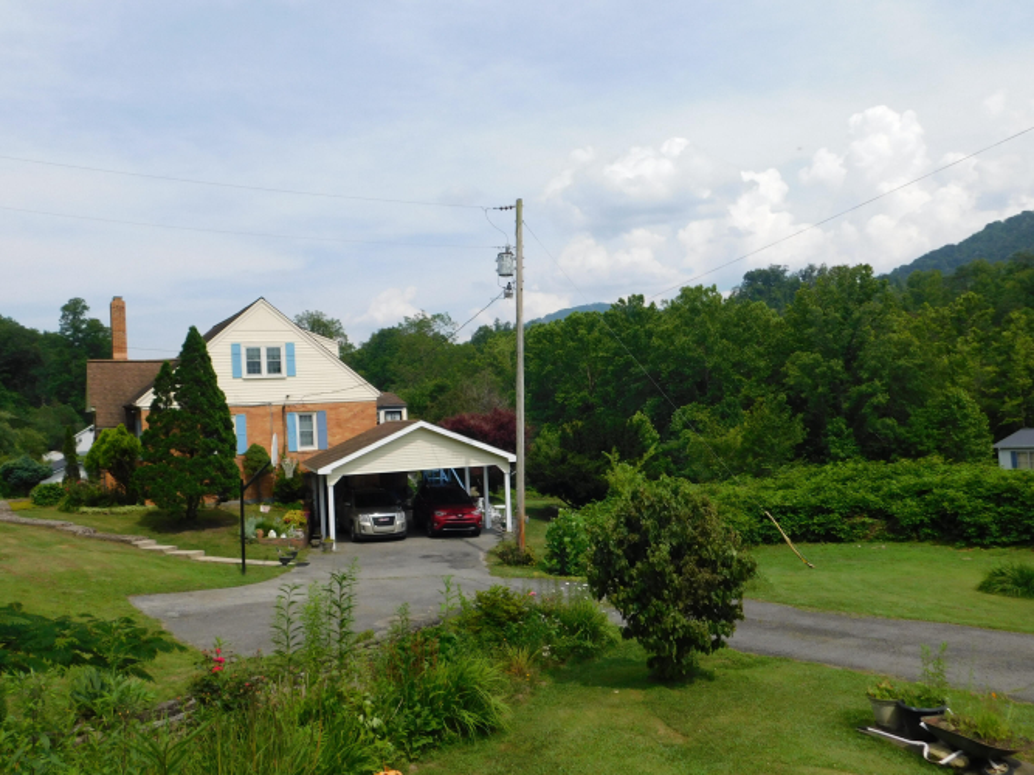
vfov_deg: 46.8
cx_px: 517
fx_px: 896
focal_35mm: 30
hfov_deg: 60.0
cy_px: 388
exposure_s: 1/400
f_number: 6.4
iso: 125
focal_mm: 5.3
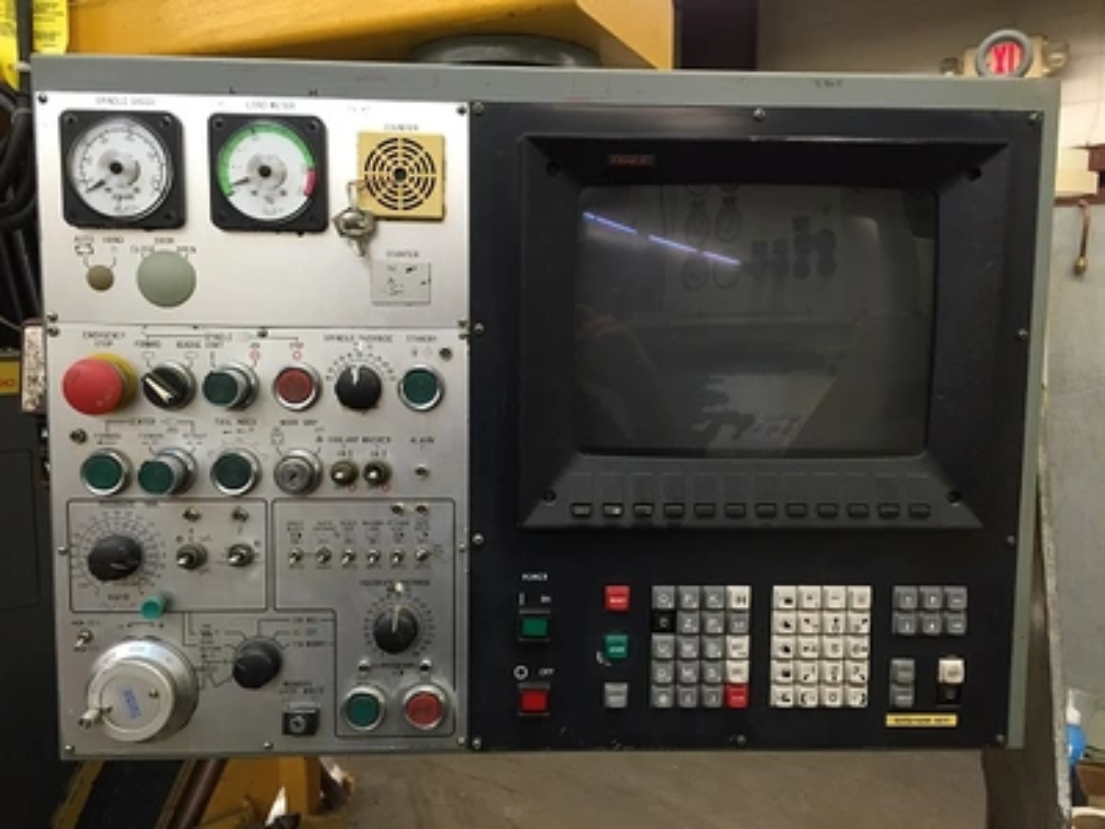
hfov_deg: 61.7
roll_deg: +1.4
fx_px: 926
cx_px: 552
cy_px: 414
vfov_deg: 48.2
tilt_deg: -5.6
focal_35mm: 29
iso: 100
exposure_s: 1/30
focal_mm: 4.15
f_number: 2.2
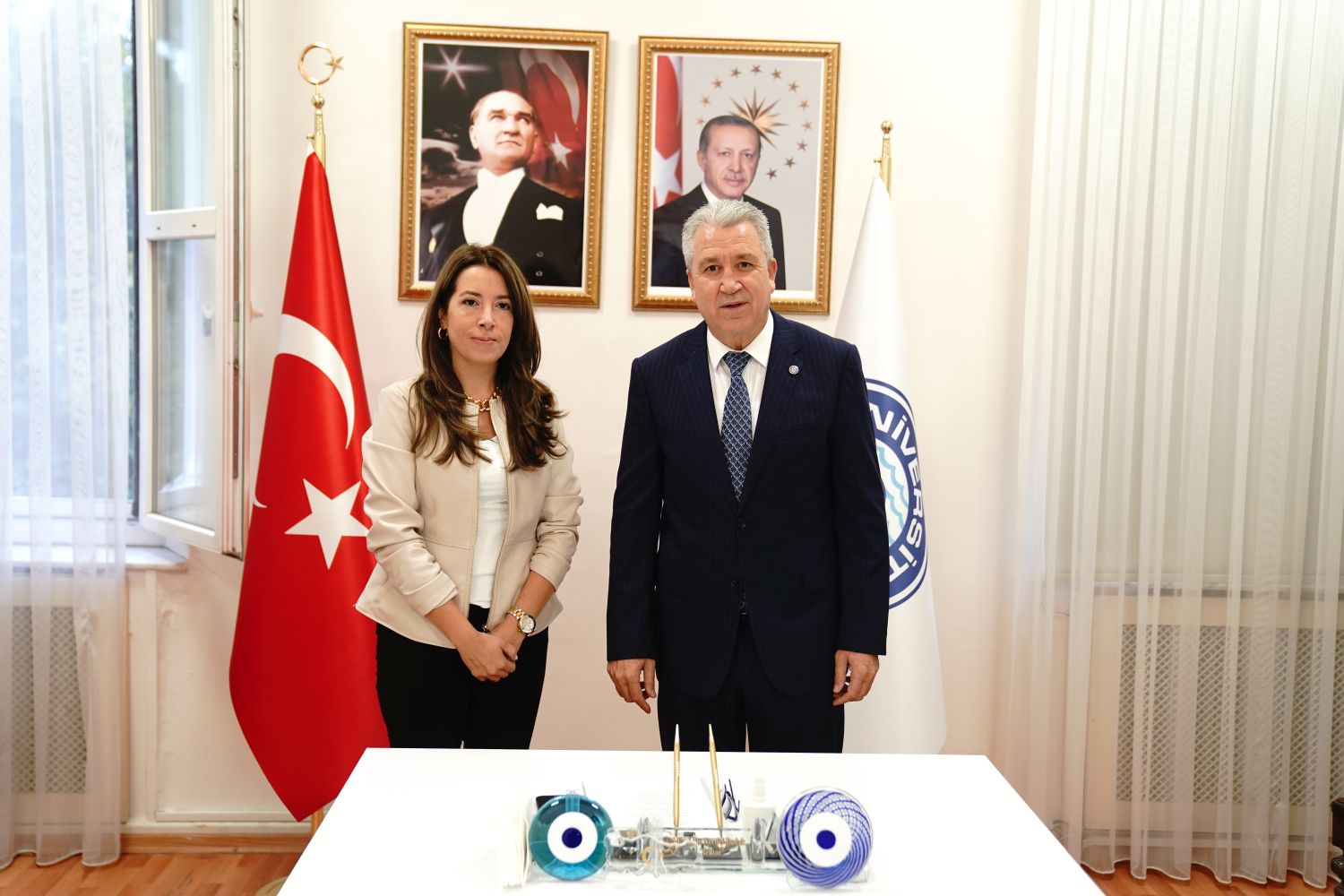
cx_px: 672
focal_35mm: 38
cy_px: 448
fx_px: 1419
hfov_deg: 50.7
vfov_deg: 35.1
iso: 1000
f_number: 2.8
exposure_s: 1/100
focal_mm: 38
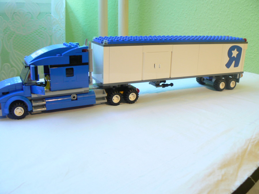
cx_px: 130
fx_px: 269
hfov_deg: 51.4
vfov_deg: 39.7
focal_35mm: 36
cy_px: 97
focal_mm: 6
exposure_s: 1/10
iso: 100
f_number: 3.2
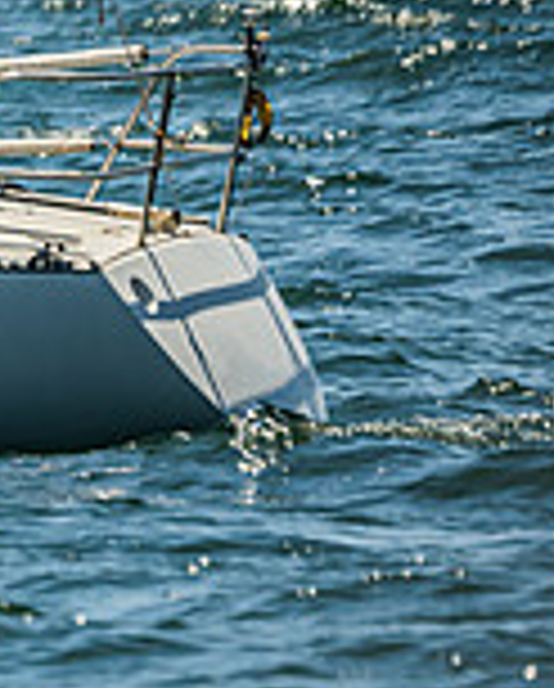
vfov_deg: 1.7
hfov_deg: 1.4
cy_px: -15
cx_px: -716
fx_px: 22580
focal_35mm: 1105
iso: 320
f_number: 5.6
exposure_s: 1/1250
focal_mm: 300
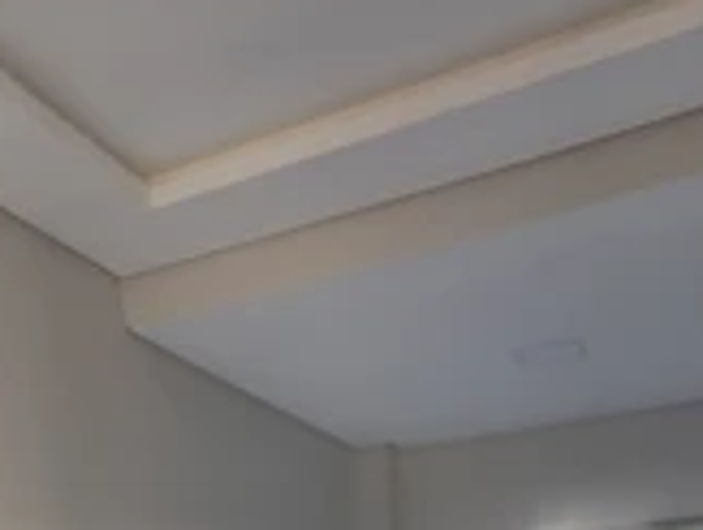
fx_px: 957
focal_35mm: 47
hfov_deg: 39.7
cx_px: 211
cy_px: 758
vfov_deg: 25.0
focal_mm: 1.64
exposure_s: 1/40
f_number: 2.2
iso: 40
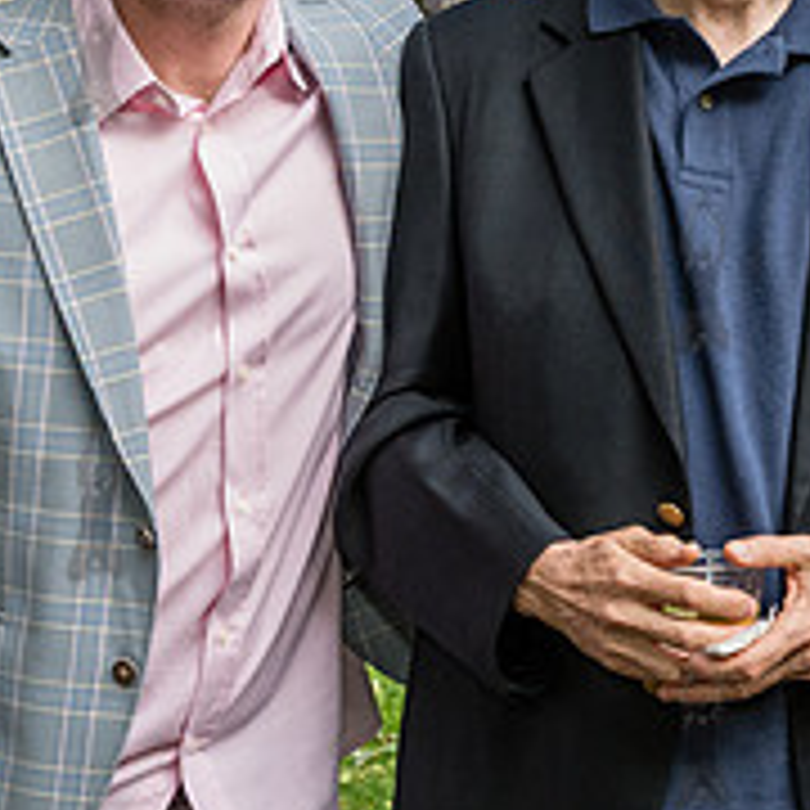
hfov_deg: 15.1
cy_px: 243
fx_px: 3018
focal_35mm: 114
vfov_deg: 15.2
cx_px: 755
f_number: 4.5
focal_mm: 36
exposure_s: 1/250
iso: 1000
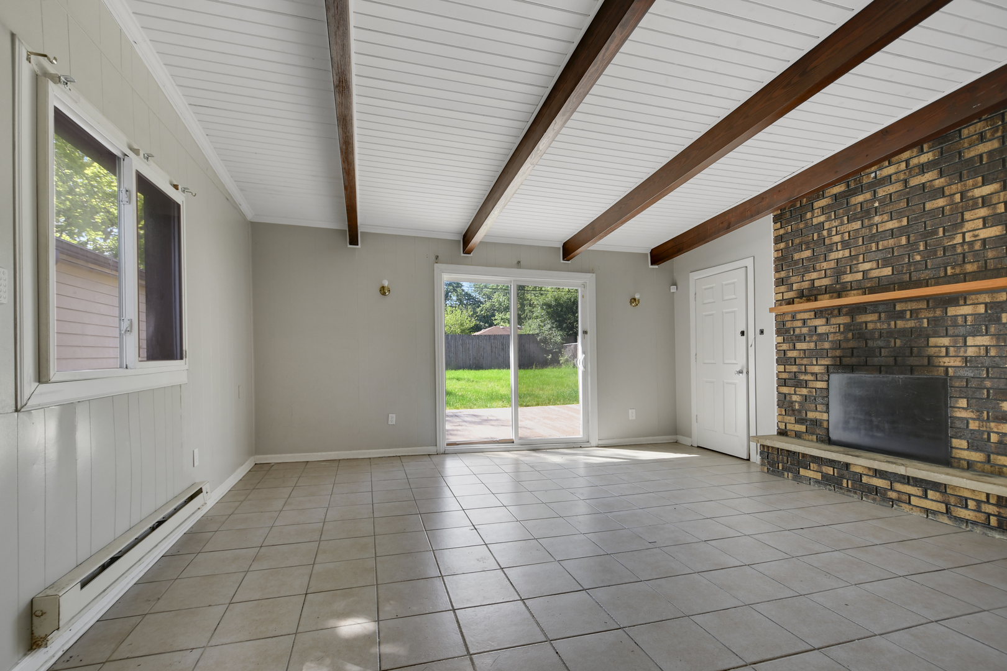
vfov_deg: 77.3
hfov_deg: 100.4
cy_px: 336
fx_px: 420
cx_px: 504
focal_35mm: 15
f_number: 3.5
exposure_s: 1/2000
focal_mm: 10
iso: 200
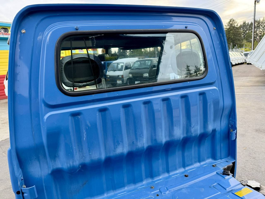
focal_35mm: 24
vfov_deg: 56.8
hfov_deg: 71.6
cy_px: 100
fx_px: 184
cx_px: 132
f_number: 1.78
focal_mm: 6.76
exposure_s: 1/225
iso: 80
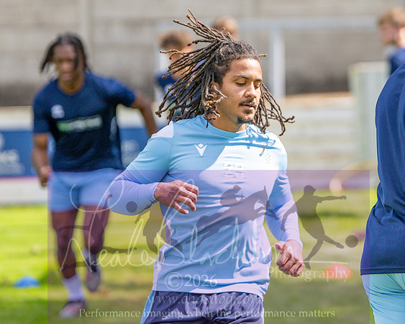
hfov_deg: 9.3
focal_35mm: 208
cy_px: 114
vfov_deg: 7.4
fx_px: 2491
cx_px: 301
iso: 220
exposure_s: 1/6400
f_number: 1.6
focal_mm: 85
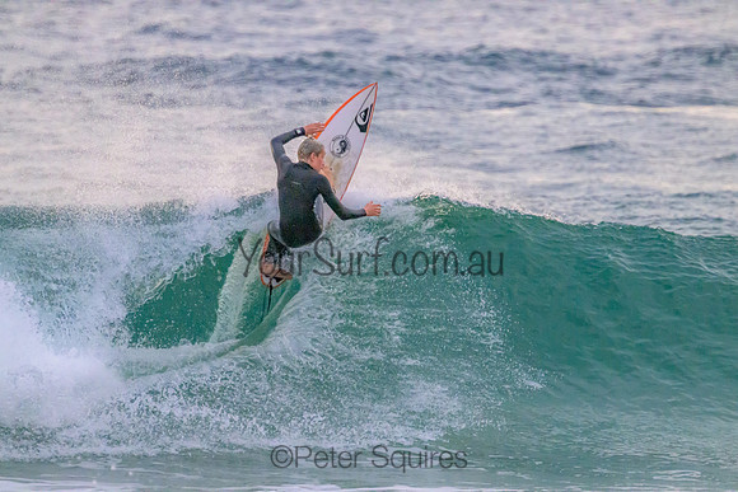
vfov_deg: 1.7
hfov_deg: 2.6
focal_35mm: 800
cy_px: 246
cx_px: 369
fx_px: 16403
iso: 18000
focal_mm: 800
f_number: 11
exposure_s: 1/1600
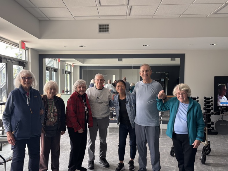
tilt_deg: -3.8
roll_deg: -0.6
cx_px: 102
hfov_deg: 59.8
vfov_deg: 46.7
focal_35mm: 30
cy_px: 94
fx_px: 198
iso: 125
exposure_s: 1/121
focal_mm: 5.96
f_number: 1.6
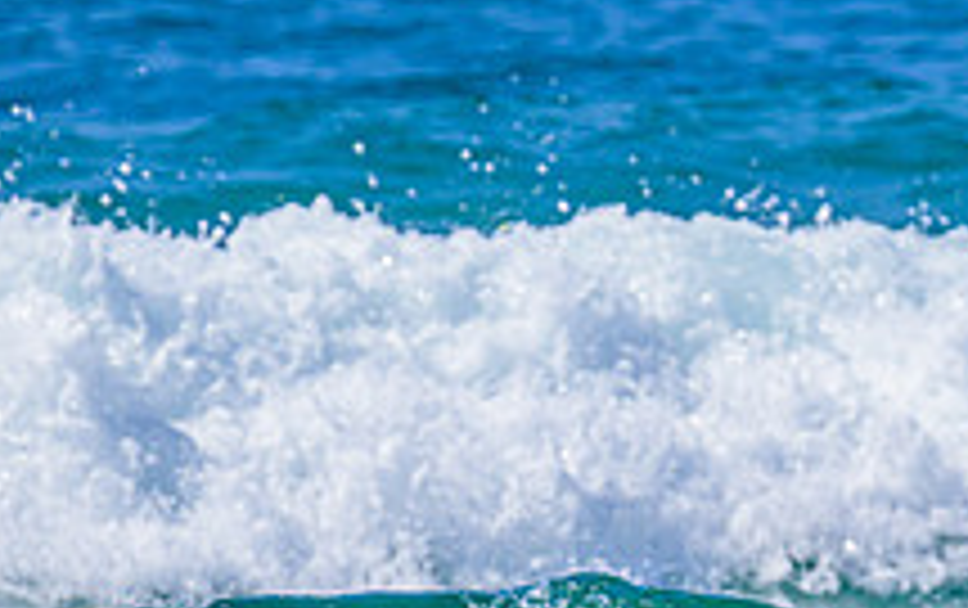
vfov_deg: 0.8
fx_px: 42054
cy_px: 768
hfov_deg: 1.3
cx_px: 1153
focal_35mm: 1592
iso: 1100
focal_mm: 580
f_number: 11
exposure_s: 1/2000
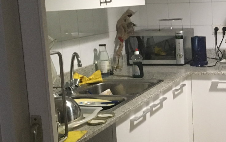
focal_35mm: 67
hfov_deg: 28.5
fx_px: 413
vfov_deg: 19.4
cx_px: 231
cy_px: 53
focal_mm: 4.15
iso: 200
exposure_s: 1/25
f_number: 2.2
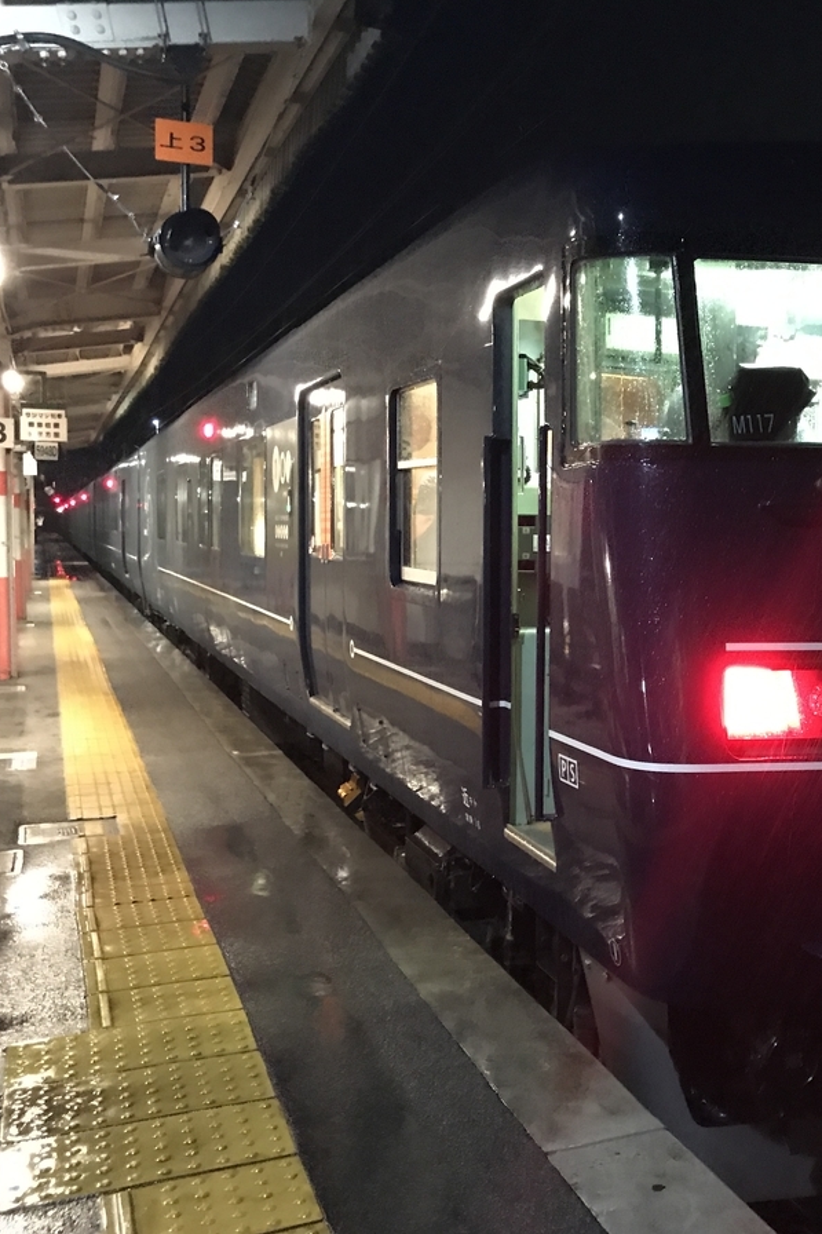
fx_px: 1336
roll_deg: -0.5
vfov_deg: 49.6
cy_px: 616
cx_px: 651
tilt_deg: -4.1
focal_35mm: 39
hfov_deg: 33.3
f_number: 1.8
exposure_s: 1/4
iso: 125
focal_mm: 3.99
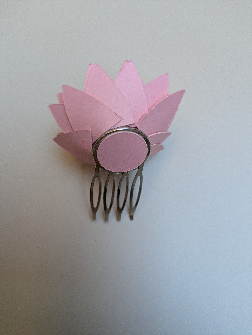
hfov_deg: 54.9
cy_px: 168
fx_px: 242
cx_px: 126
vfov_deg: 69.4
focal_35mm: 25
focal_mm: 5.43
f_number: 1.89
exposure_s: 1/100
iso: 350
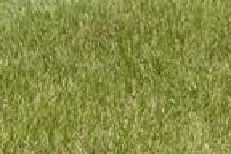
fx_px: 821
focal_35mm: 128
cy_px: -180
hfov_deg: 13.6
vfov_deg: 9.8
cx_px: 470
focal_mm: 18
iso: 125
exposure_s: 1/100
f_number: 20
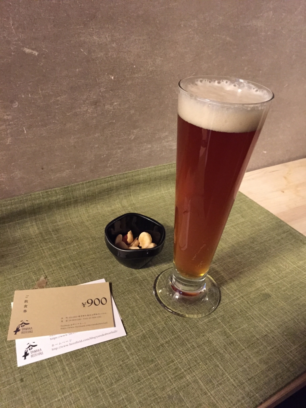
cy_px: 204
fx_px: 342
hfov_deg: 48.2
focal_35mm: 29
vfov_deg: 61.7
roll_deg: -6.4
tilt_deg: -32.1
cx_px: 153
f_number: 2.2
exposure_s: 1/15
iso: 320
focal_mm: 4.15
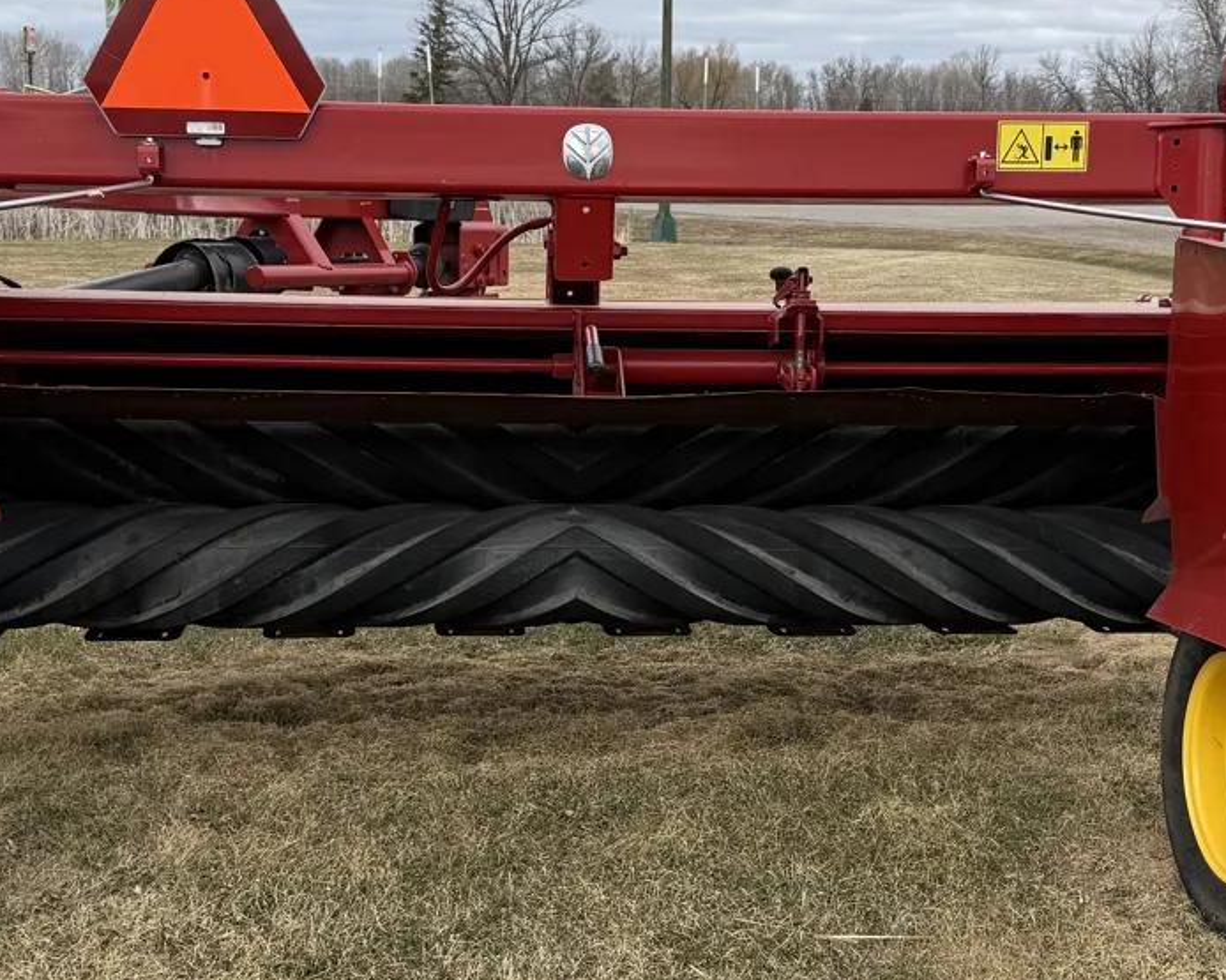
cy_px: 595
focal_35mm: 54
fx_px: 1959
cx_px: 643
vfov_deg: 28.0
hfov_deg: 34.7
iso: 80
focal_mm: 6.76
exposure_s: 1/2370
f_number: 1.78
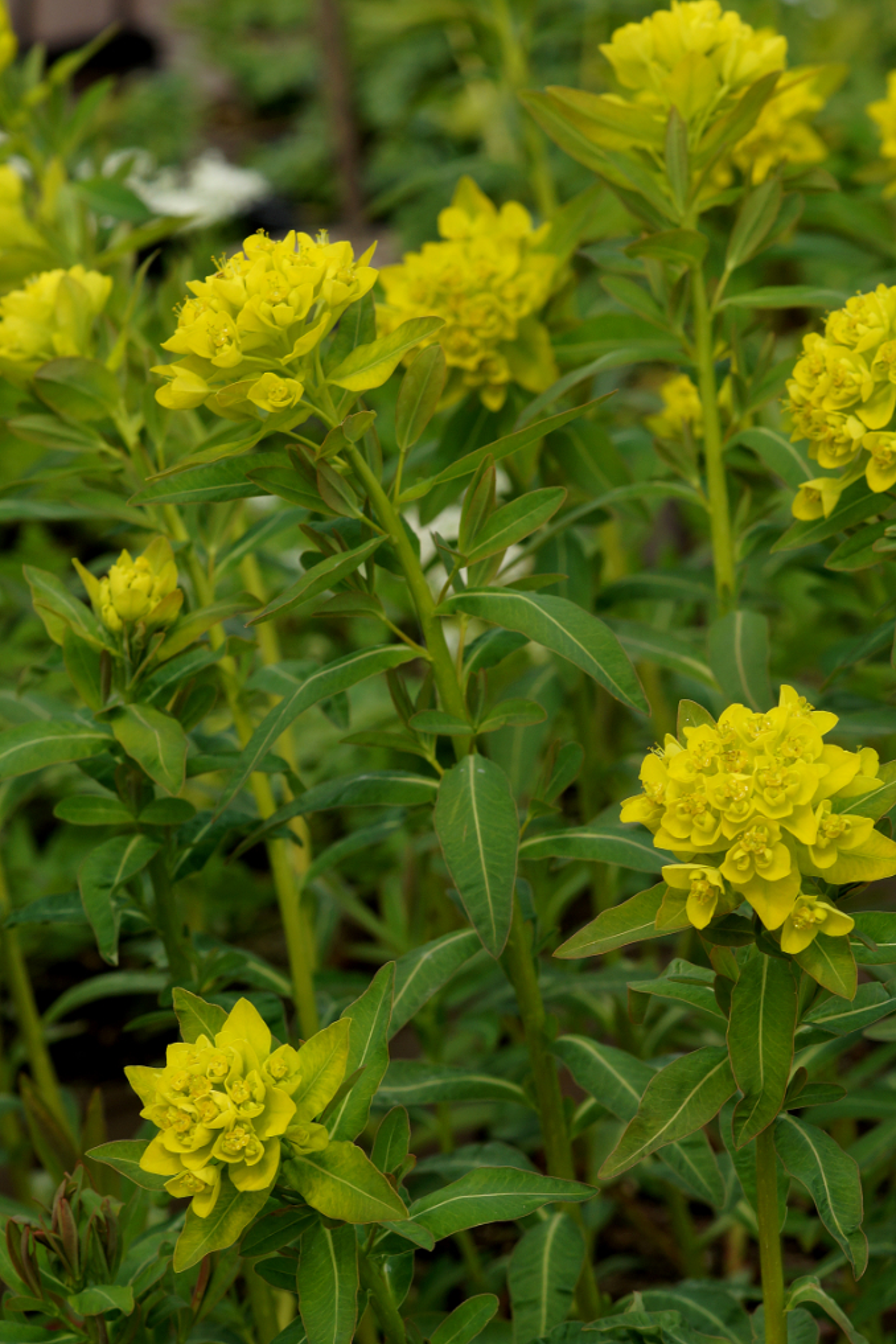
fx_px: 6607
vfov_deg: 11.6
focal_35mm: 177
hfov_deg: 7.8
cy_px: 722
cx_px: 506
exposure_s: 1/160
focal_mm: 100
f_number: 8
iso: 160
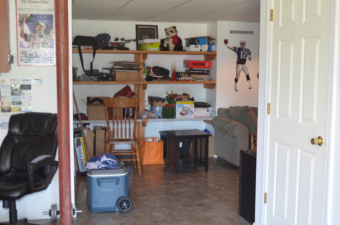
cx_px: 170
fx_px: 452
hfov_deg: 41.2
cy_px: 112
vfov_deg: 28.0
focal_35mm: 48
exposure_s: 1/15
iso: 720
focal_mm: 32
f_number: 4.8
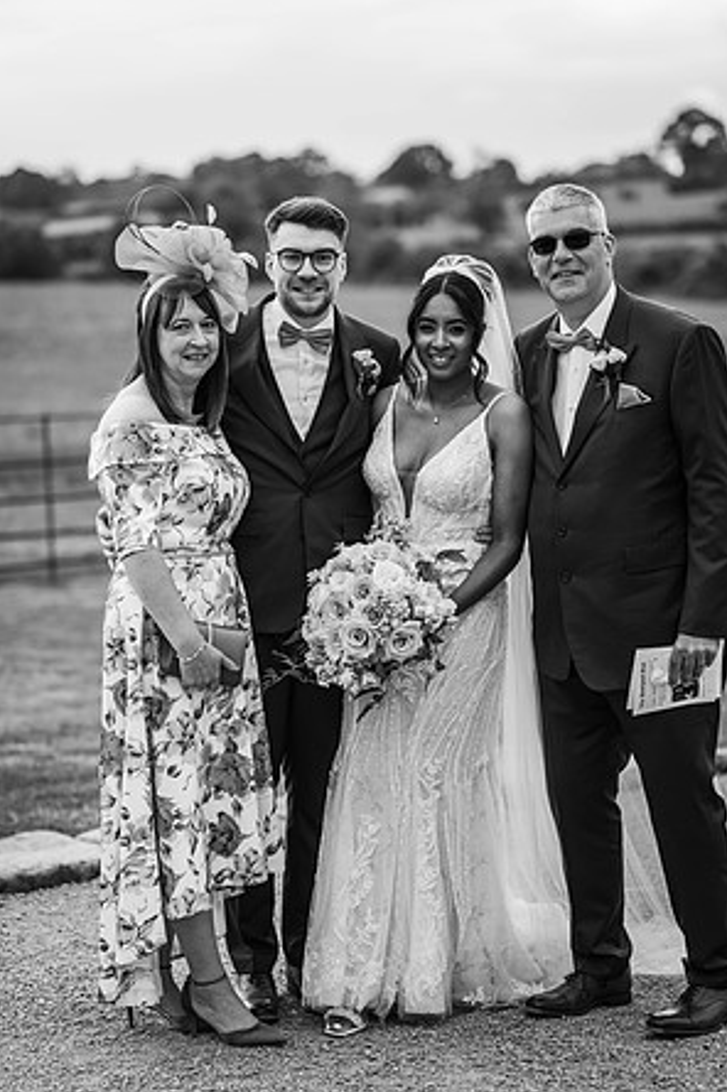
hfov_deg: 15.9
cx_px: 365
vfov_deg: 23.7
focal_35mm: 86
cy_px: 550
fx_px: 2609
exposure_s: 1/1600
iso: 100
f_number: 2.2
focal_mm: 85
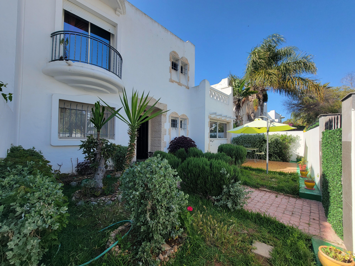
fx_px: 133
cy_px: 133
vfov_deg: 89.9
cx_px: 178
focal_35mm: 13
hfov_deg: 106.2
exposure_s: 1/711
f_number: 2.2
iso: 50
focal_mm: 2.2
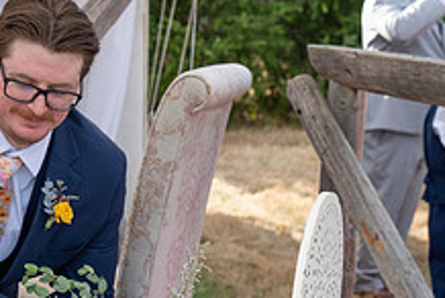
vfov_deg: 13.5
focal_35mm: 101
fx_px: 1250
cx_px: -35
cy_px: 236
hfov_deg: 19.4
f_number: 5
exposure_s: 1/640
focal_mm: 38
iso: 400
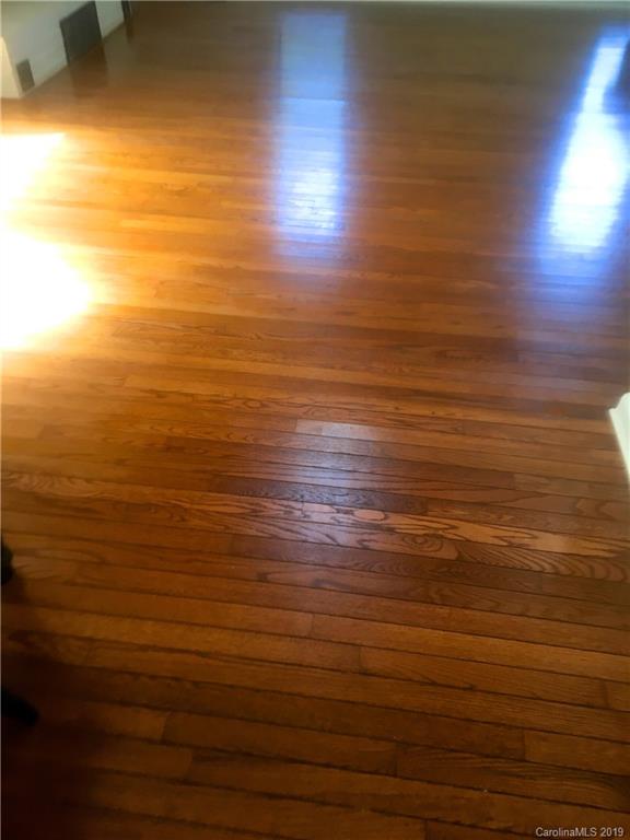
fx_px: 704
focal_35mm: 29
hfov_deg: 48.2
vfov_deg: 61.7
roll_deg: +0.0
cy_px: 420
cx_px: 315
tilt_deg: -41.1
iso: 50
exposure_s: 1/30
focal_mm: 4.15
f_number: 2.2
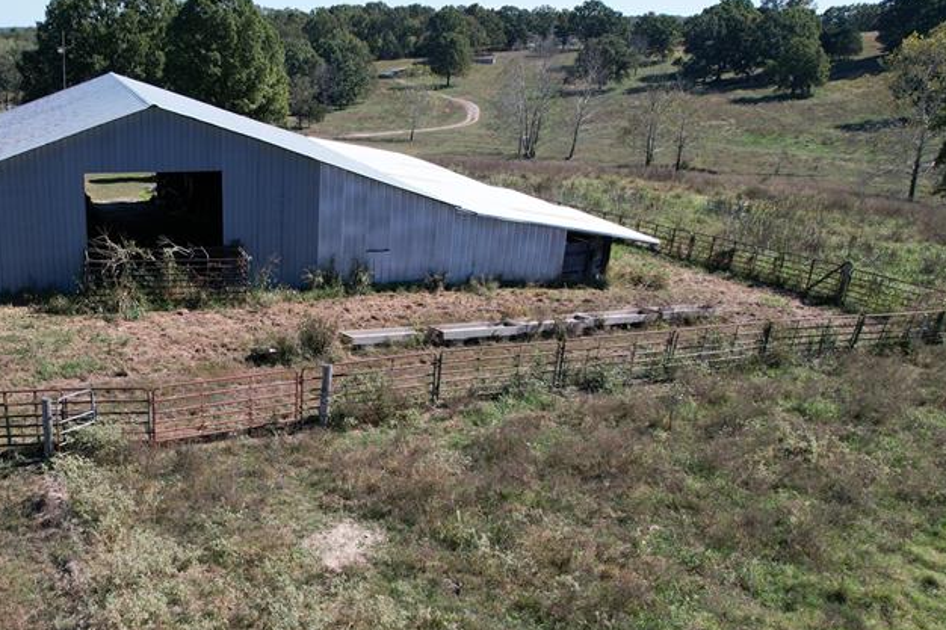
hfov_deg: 50.9
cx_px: 236
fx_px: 946
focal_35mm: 36
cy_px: 387
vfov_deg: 36.7
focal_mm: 8.38
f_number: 2.8
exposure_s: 1/2000
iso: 200
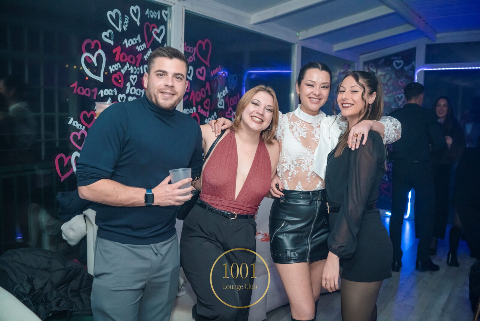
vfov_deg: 37.9
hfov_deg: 54.4
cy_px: 160
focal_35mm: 35
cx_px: 240
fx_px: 467
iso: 3200
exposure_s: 1/80
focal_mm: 35
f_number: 2.8
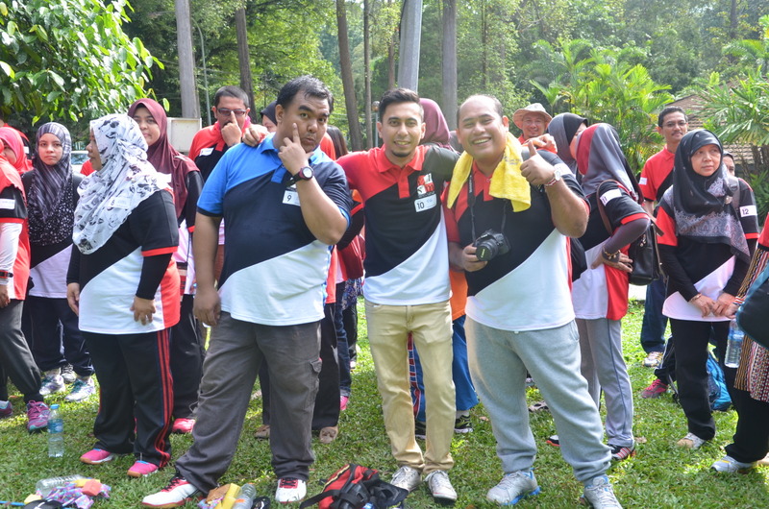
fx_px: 767
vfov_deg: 36.7
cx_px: 384
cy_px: 254
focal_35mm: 36
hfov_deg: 53.2
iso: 250
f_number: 5
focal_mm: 24
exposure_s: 1/125
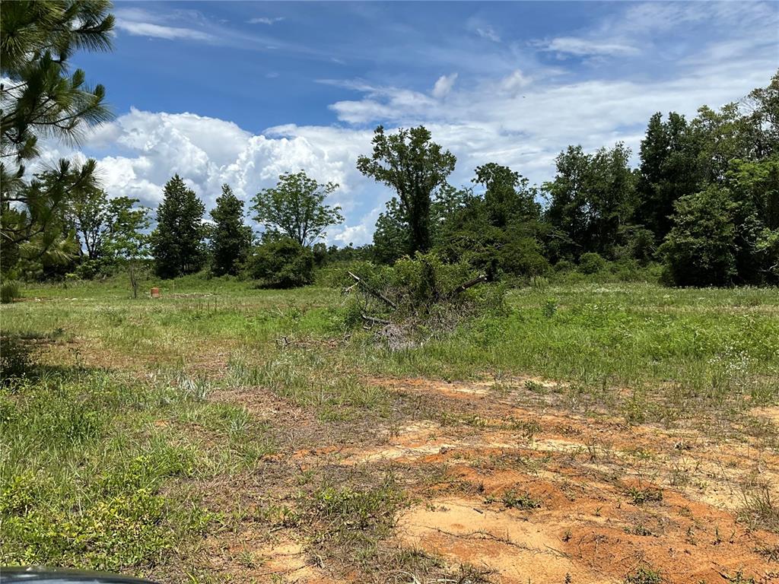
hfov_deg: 61.7
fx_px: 653
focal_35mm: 29
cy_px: 292
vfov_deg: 48.2
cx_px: 390
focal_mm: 3
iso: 25
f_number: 1.8
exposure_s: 1/2801
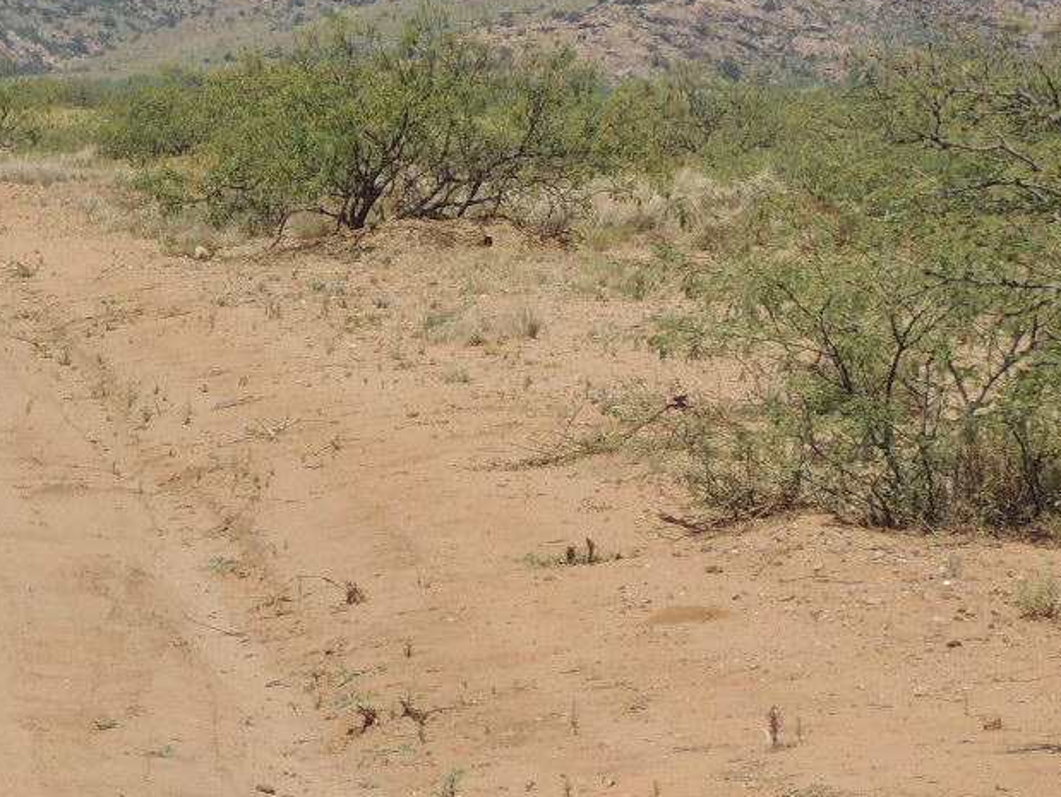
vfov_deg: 4.8
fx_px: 9507
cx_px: -65
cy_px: 129
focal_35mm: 310
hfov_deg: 6.4
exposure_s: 1/800
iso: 100
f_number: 4.2
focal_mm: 21.4
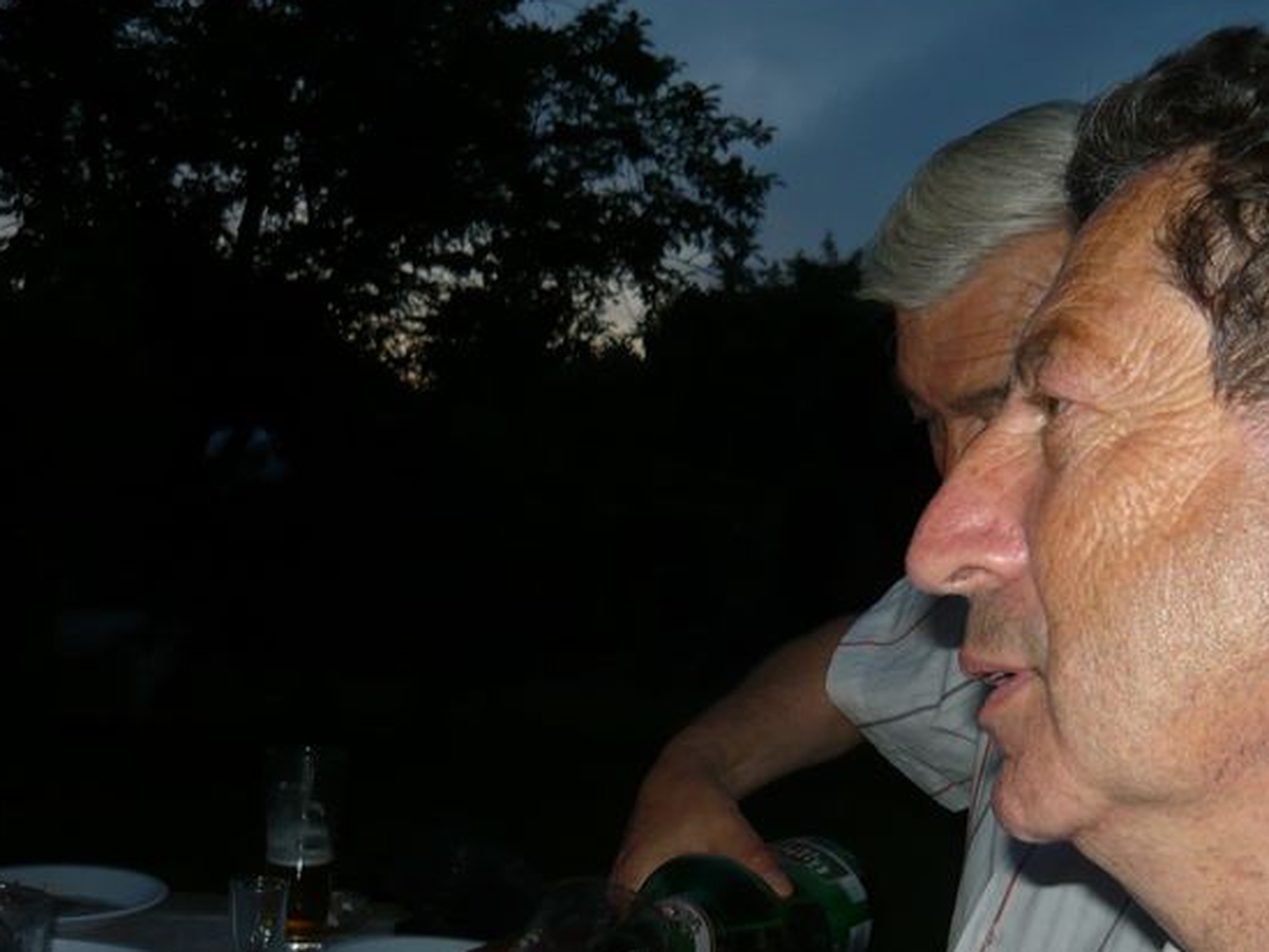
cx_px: 838
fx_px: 1760
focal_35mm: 48
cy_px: 662
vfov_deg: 30.0
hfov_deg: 39.2
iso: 100
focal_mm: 5.5
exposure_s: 1/30
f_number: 2.8
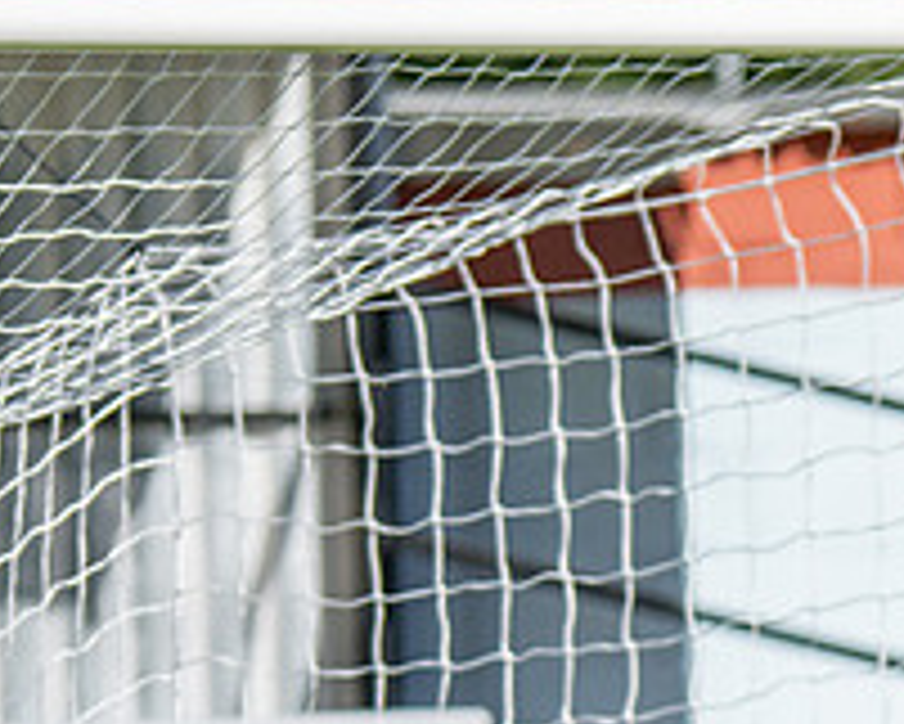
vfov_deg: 1.3
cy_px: 1063
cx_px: 998
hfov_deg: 1.7
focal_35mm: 1167
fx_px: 31238
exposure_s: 1/3200
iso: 200
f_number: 2.8
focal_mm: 300
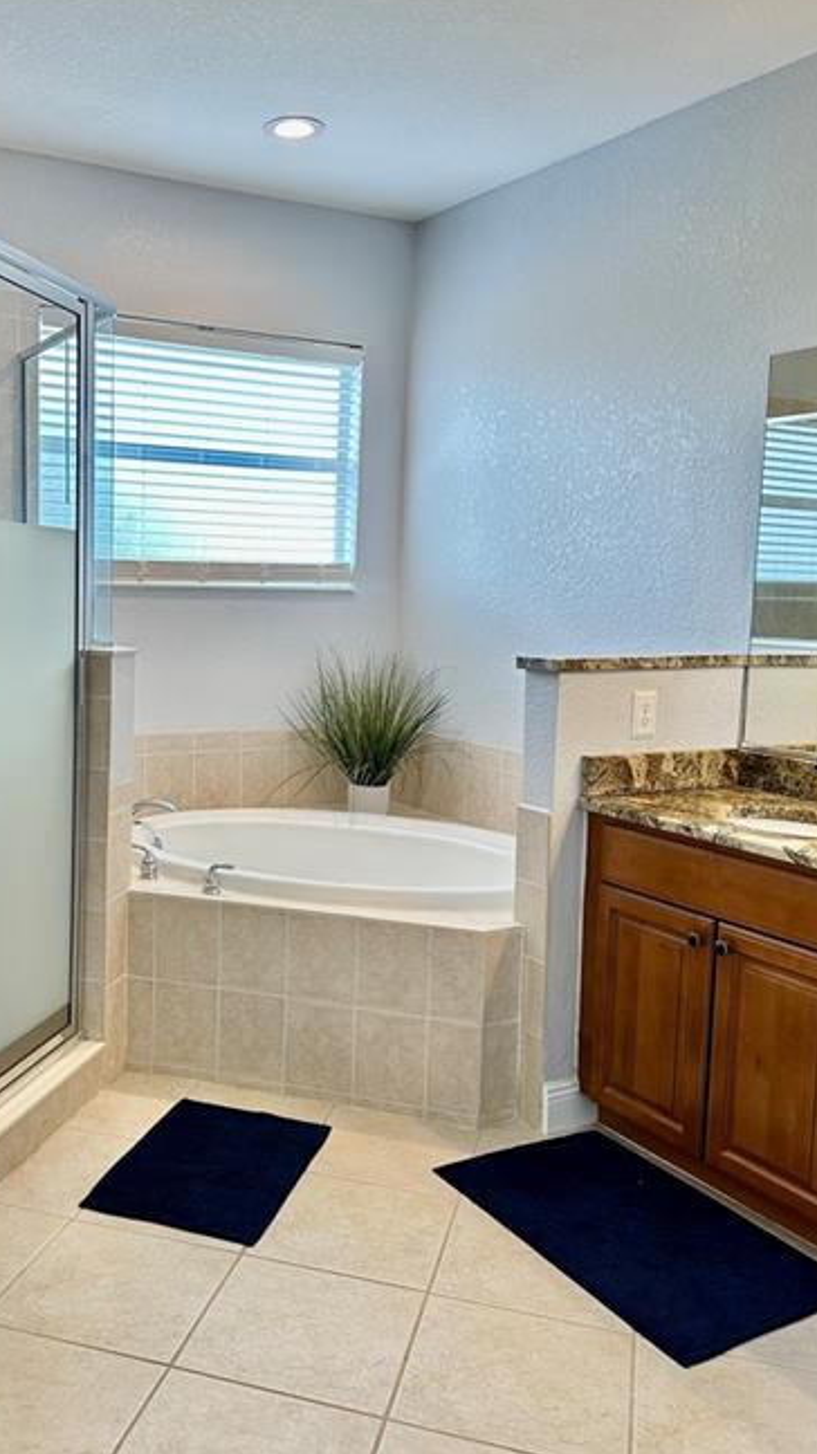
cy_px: 705
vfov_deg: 62.6
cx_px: 260
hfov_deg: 37.3
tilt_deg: -5.1
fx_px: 1195
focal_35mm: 31
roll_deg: -3.5
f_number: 1.78
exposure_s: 1/60
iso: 125
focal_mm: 6.86
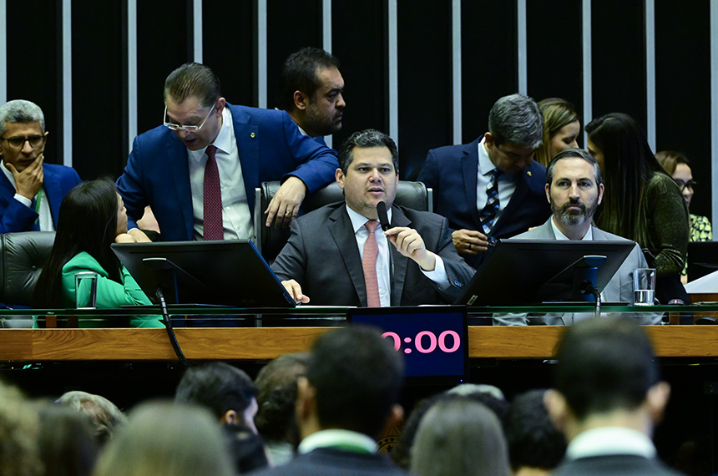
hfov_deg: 6.9
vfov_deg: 4.6
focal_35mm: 300
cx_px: 359
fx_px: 5972
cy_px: 238
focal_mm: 200
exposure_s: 1/100
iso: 5000
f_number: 4.5
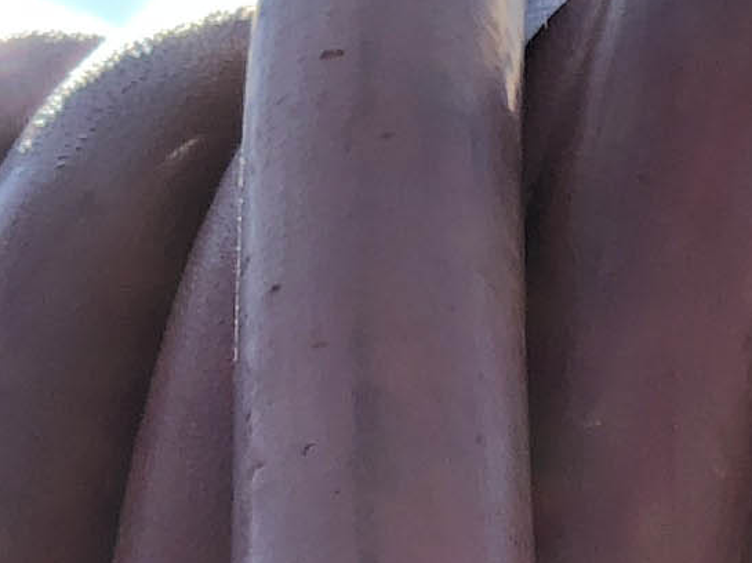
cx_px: 440
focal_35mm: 385
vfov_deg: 3.8
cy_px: 1661
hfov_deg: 5.2
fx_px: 8358
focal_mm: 6
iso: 16
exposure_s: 1/247
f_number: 2.4
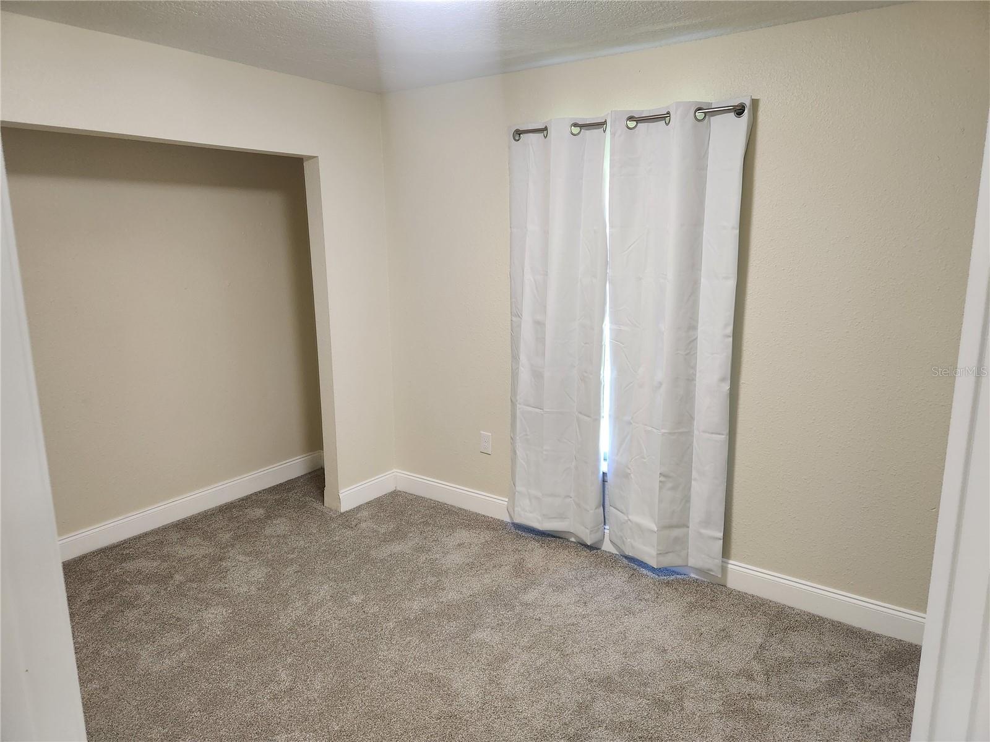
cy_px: 371
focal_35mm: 23
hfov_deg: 73.9
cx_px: 495
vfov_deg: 58.9
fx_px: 658
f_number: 1.8
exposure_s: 1/120
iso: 320
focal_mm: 5.4
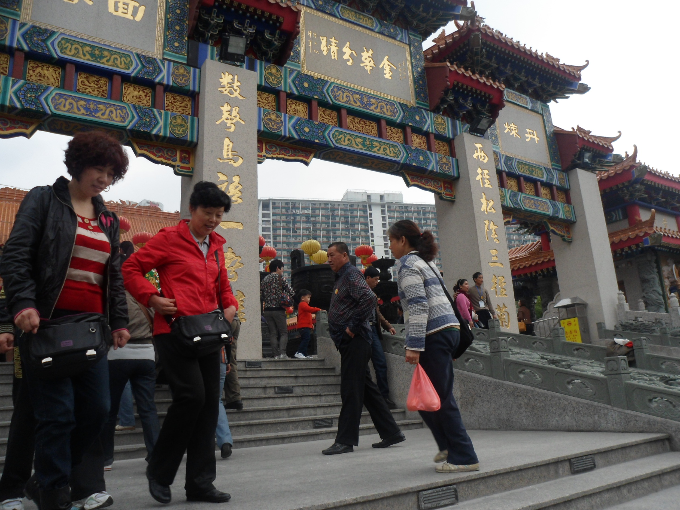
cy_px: 250
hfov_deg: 65.3
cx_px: 332
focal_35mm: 27
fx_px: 530
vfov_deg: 51.4
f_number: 3.3
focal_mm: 4.9
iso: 80
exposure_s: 1/250
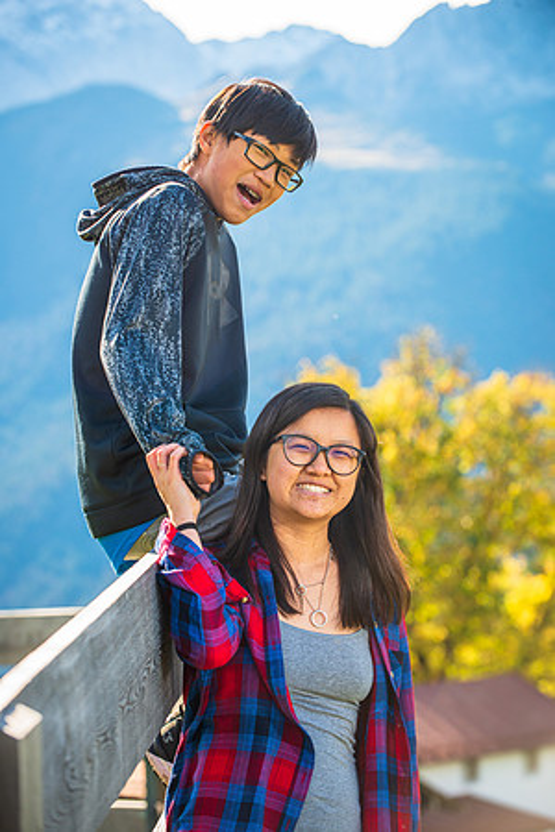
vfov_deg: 17.1
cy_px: 416
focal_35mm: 120
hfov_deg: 11.4
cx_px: 278
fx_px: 2775
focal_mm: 120
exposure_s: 1/250
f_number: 6.3
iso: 160
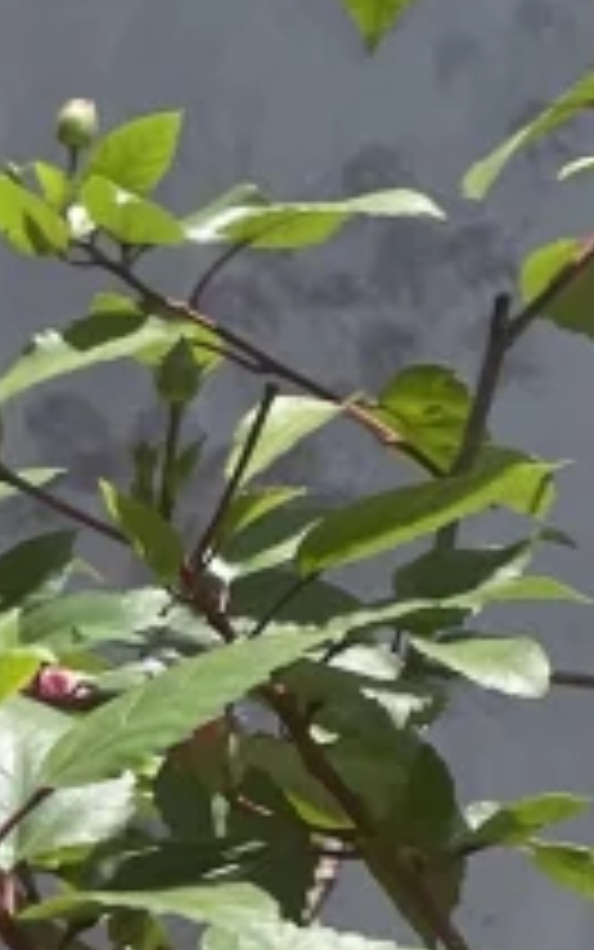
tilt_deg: +16.9
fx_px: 4866
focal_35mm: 188
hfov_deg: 6.8
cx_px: -486
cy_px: 1216
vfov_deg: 10.9
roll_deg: +2.6
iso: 32
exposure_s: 1/2132
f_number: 1.6
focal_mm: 4.2
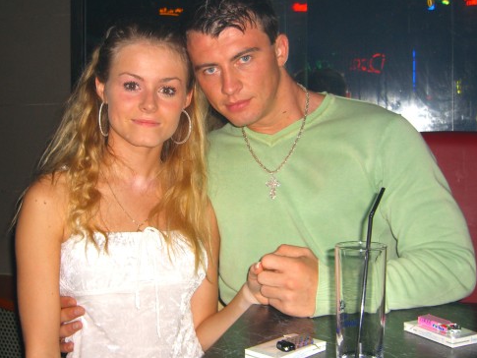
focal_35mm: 47
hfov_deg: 40.3
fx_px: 648
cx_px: 199
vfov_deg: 30.9
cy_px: 172
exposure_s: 1/60
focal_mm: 7.9
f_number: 2.8
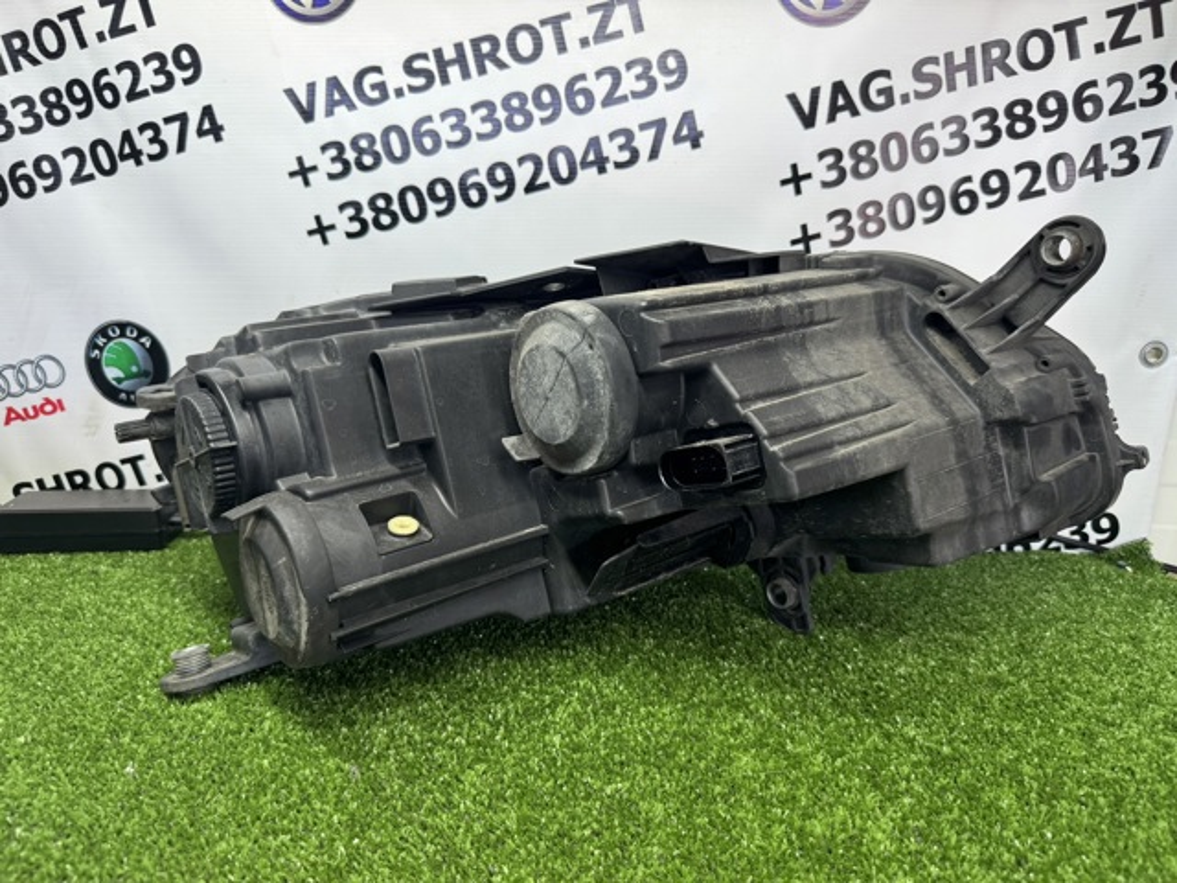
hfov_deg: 71.6
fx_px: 816
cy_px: 442
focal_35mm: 24
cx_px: 588
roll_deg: -1.5
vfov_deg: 56.8
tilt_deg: -15.5
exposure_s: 1/100
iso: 64
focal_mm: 6.76
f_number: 1.78
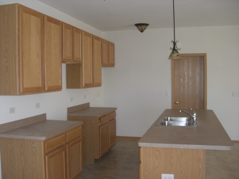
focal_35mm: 38
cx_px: 120
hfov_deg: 49.0
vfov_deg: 37.7
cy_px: 90
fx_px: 262
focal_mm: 6.2
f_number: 2.7
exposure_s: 1/60
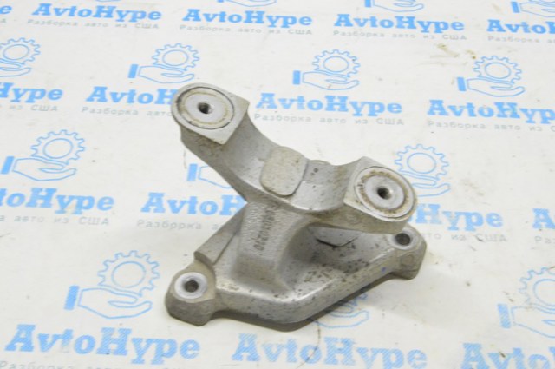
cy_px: 184
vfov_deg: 28.0
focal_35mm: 48
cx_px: 278
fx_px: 739
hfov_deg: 41.2
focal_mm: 32
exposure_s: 1/15
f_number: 20
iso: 6400
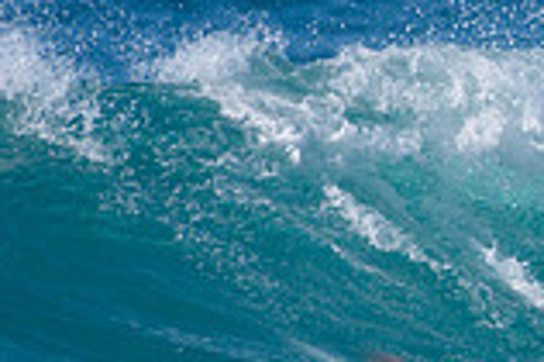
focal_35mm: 2252
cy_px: 375
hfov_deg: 0.9
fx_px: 33994
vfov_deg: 0.6
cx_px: 1182
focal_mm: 500
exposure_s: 1/2000
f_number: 5.6
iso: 160
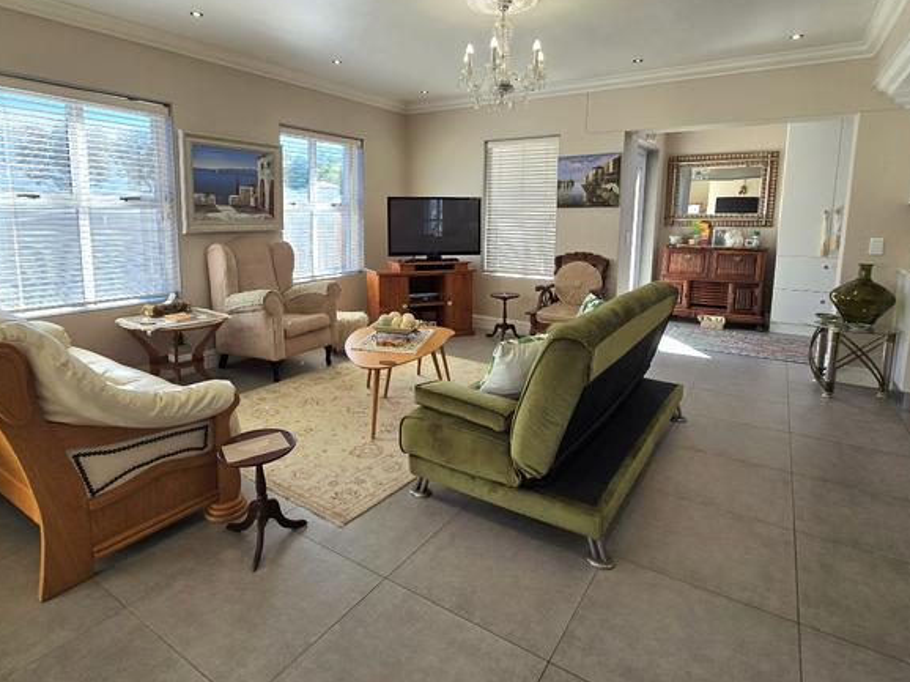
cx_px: 417
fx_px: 473
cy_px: 299
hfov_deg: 87.6
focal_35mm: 18
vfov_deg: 71.3
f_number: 2.2
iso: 50
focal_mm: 2.2
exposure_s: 1/182
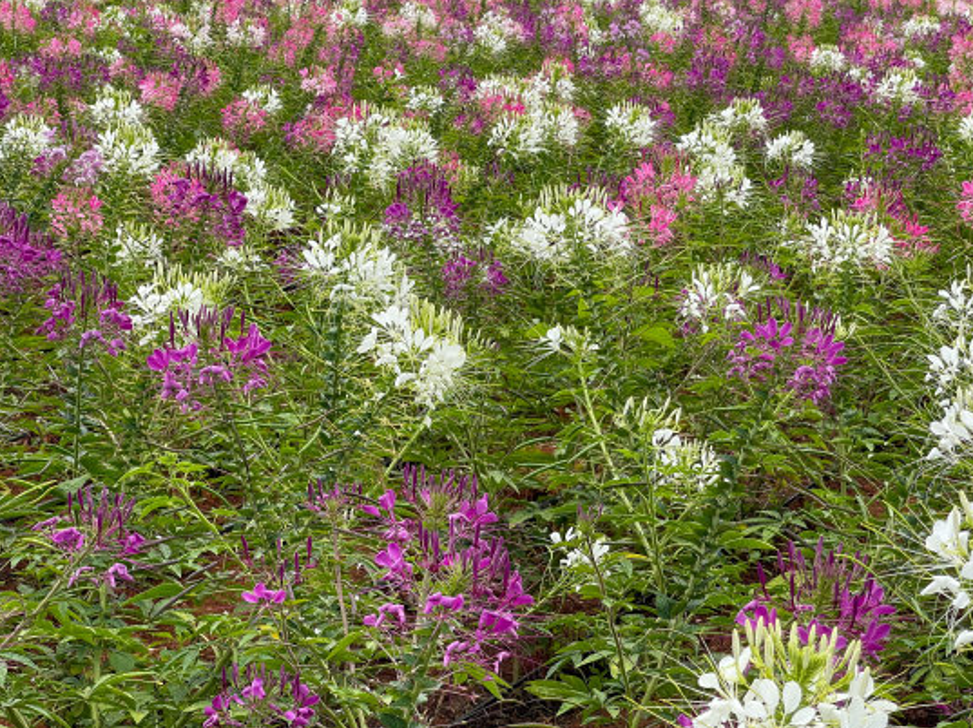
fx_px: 2051
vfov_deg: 20.1
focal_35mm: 73
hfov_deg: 26.7
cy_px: 358
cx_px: 506
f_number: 2.2
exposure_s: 1/580
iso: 20
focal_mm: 7.5
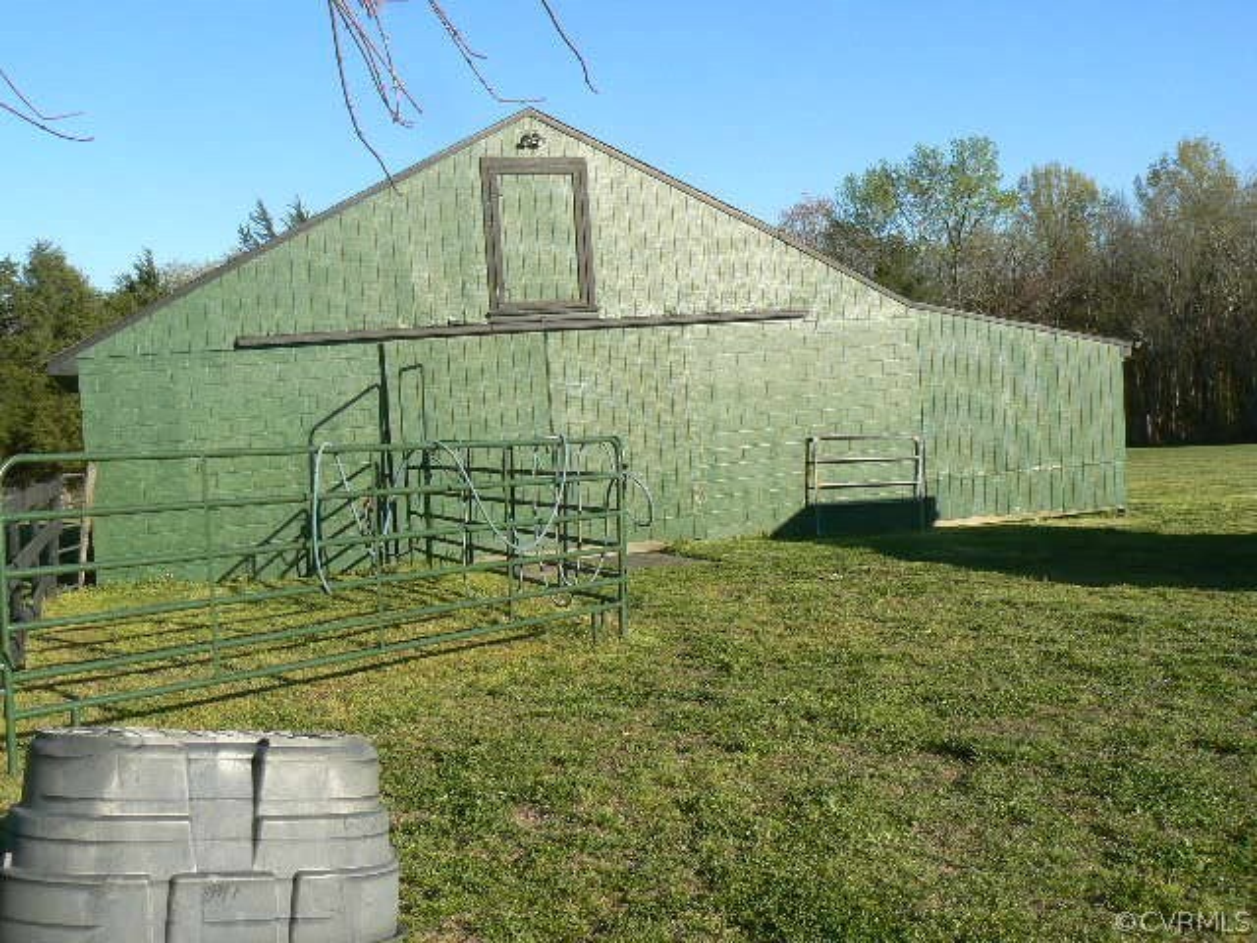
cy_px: 472
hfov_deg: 51.4
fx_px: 1307
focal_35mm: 36
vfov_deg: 39.7
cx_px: 628
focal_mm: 6
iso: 80
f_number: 5.6
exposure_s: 1/250
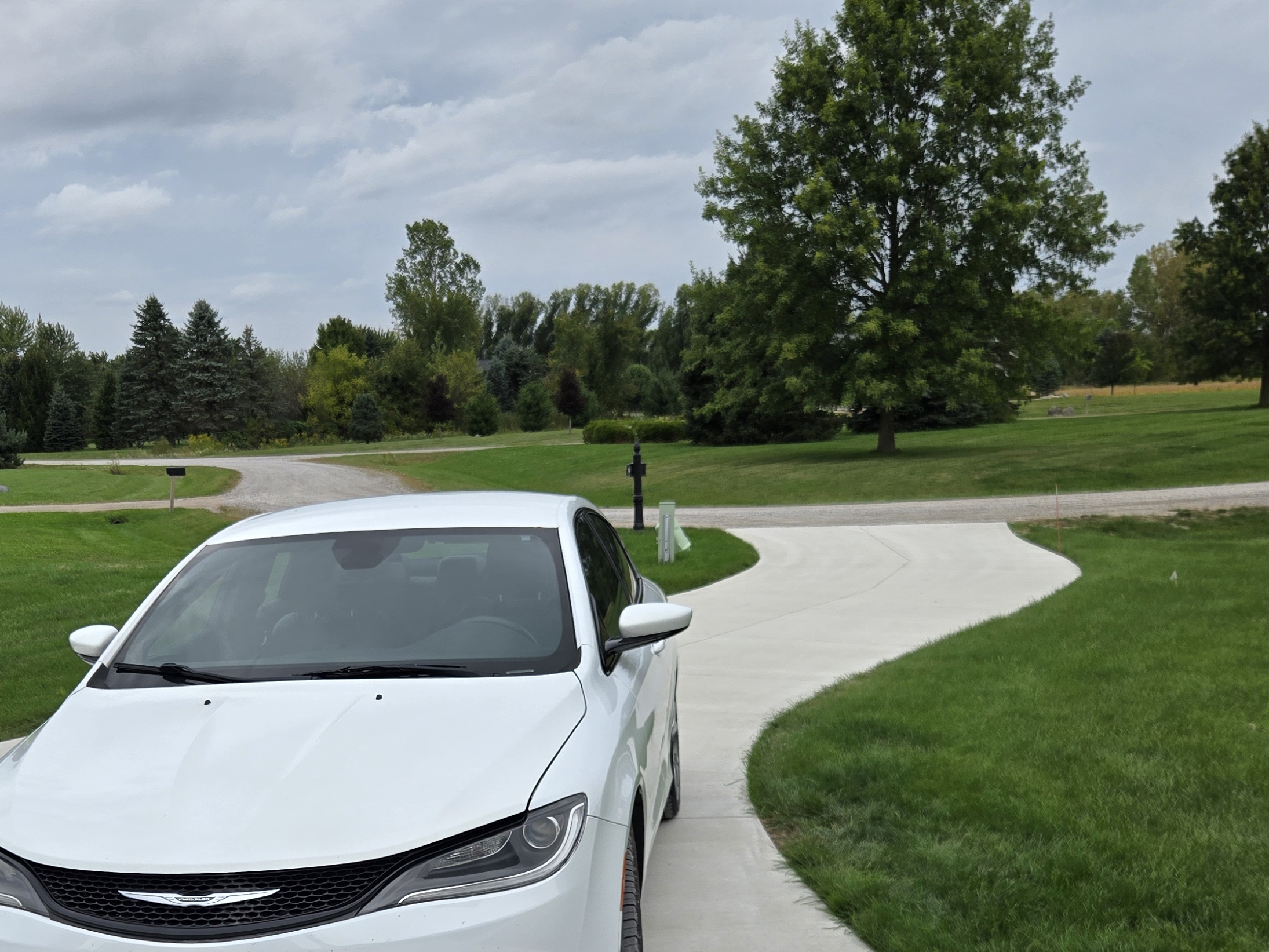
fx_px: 1540
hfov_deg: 44.2
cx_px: 429
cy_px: 813
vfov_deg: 33.0
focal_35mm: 42
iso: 25
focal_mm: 5.4
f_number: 1.8
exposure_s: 1/834
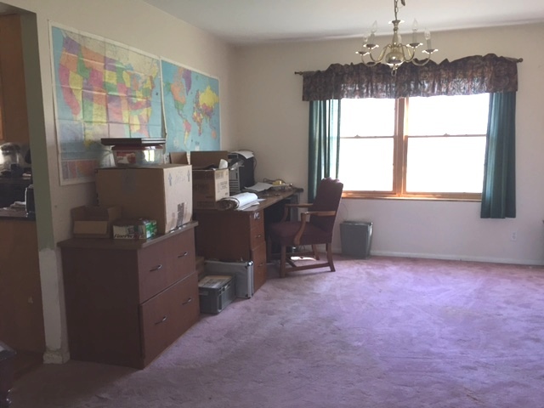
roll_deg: +1.0
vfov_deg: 48.2
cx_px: 272
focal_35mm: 29
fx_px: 456
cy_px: 204
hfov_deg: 61.7
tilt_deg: -9.1
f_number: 2.2
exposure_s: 1/30
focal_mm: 4.15
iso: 40
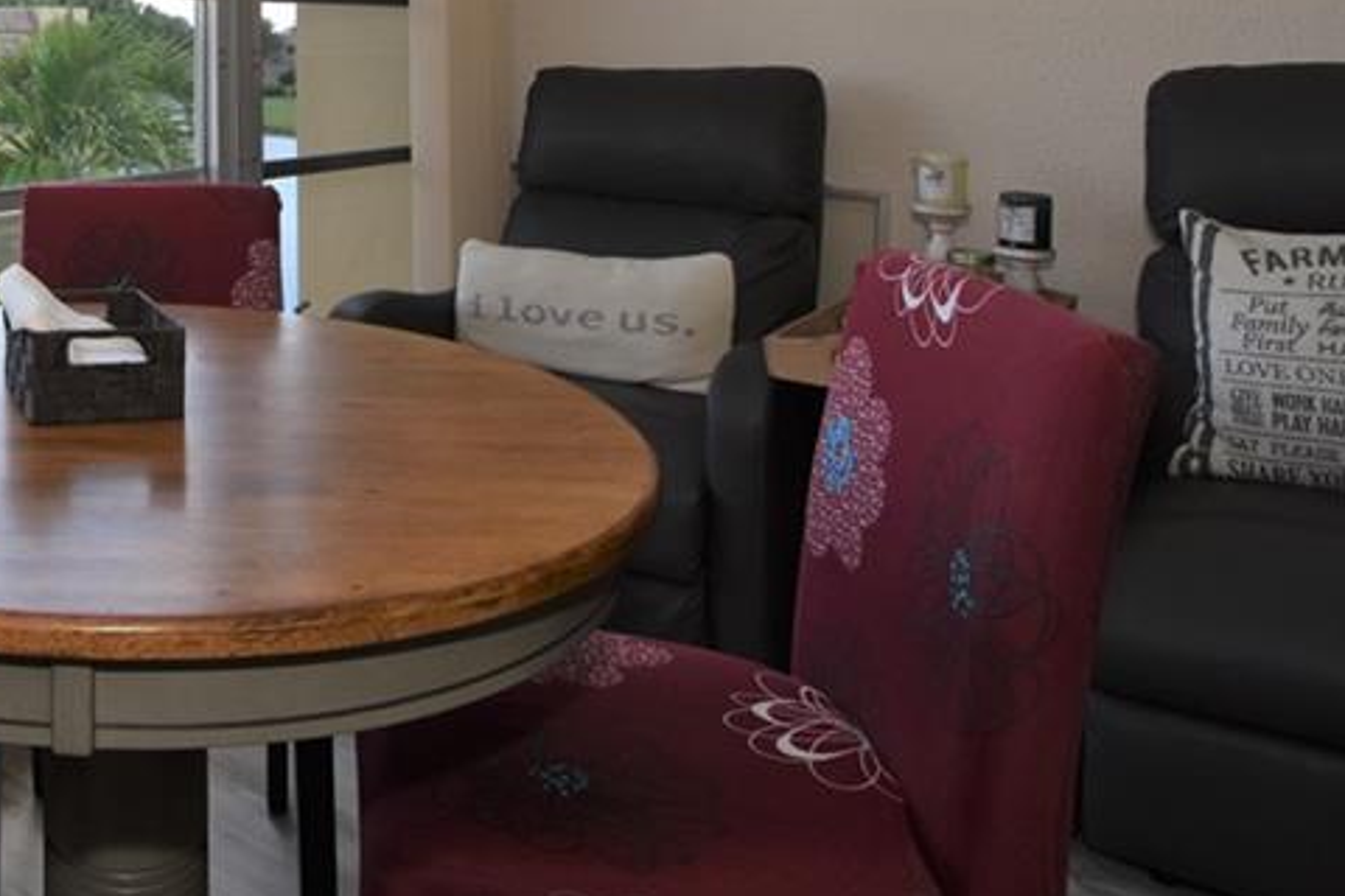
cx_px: 50
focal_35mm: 32
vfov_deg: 36.6
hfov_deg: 49.7
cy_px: -17
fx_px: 1195
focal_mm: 10
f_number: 7.1
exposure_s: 1/200
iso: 200
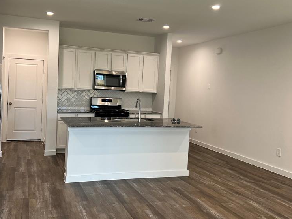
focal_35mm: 36
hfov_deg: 51.2
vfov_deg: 39.6
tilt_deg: -1.1
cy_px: 99
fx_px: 304
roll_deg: -2.3
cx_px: 125
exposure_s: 1/120
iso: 80
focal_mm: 5.7
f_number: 1.5
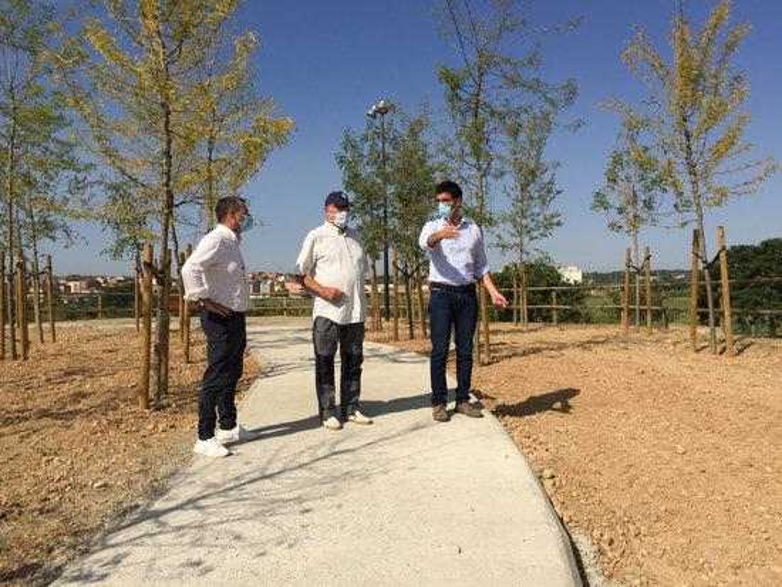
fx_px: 655
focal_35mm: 29
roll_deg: +2.0
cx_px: 391
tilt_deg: -2.9
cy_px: 294
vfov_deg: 48.3
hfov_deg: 61.6
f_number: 2.2
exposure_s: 1/4405
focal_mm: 4.15
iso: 32
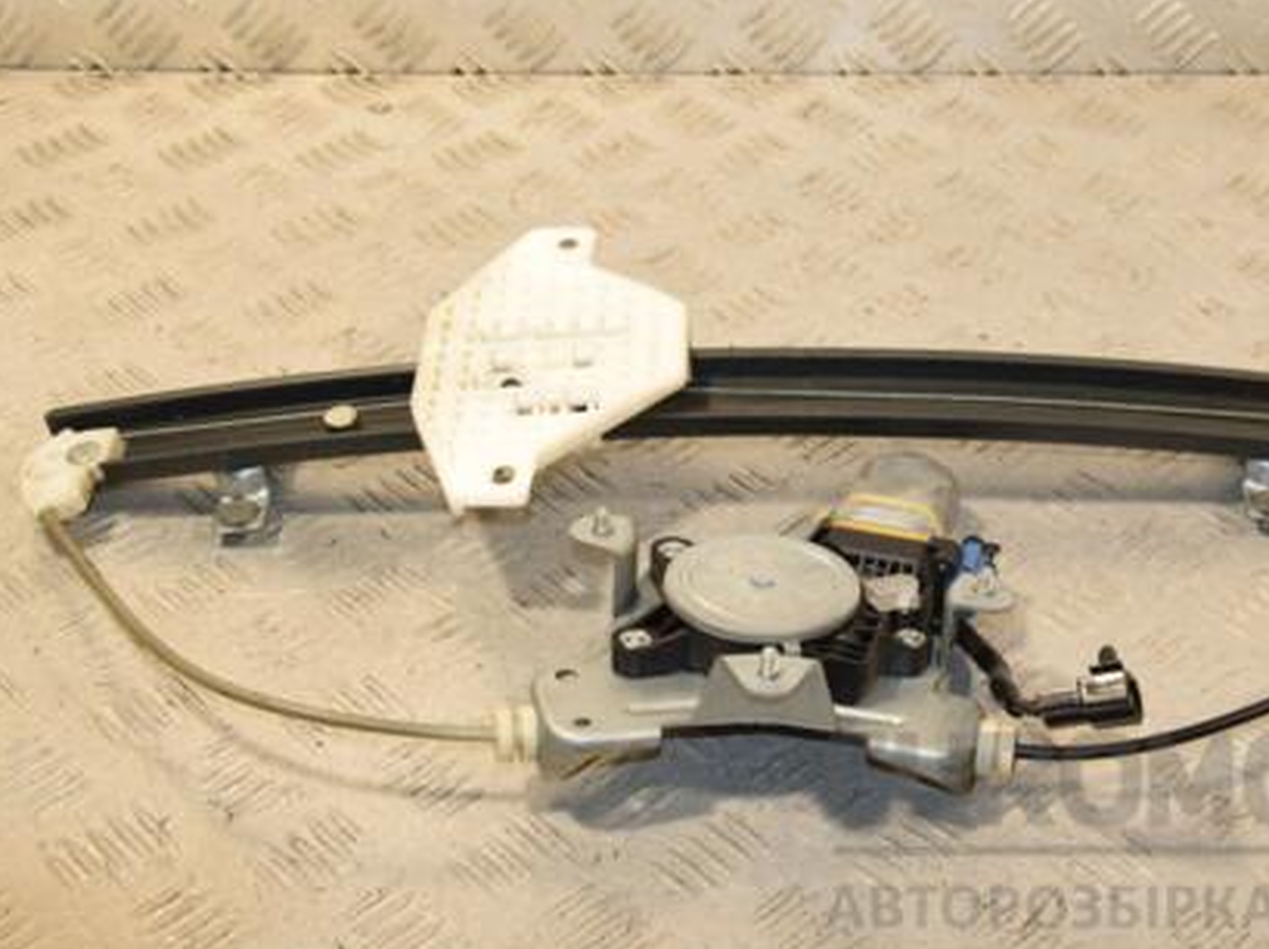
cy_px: 366
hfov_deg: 27.0
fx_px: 2637
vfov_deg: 20.4
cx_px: 766
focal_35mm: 72
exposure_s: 1/200
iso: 800
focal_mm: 34
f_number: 8
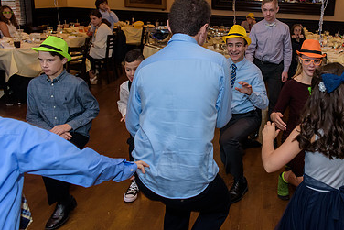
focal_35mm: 37
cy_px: 86
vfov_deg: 35.8
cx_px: 248
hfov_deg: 50.2
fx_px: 354
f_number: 3.2
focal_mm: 24
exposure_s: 1/125
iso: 1600
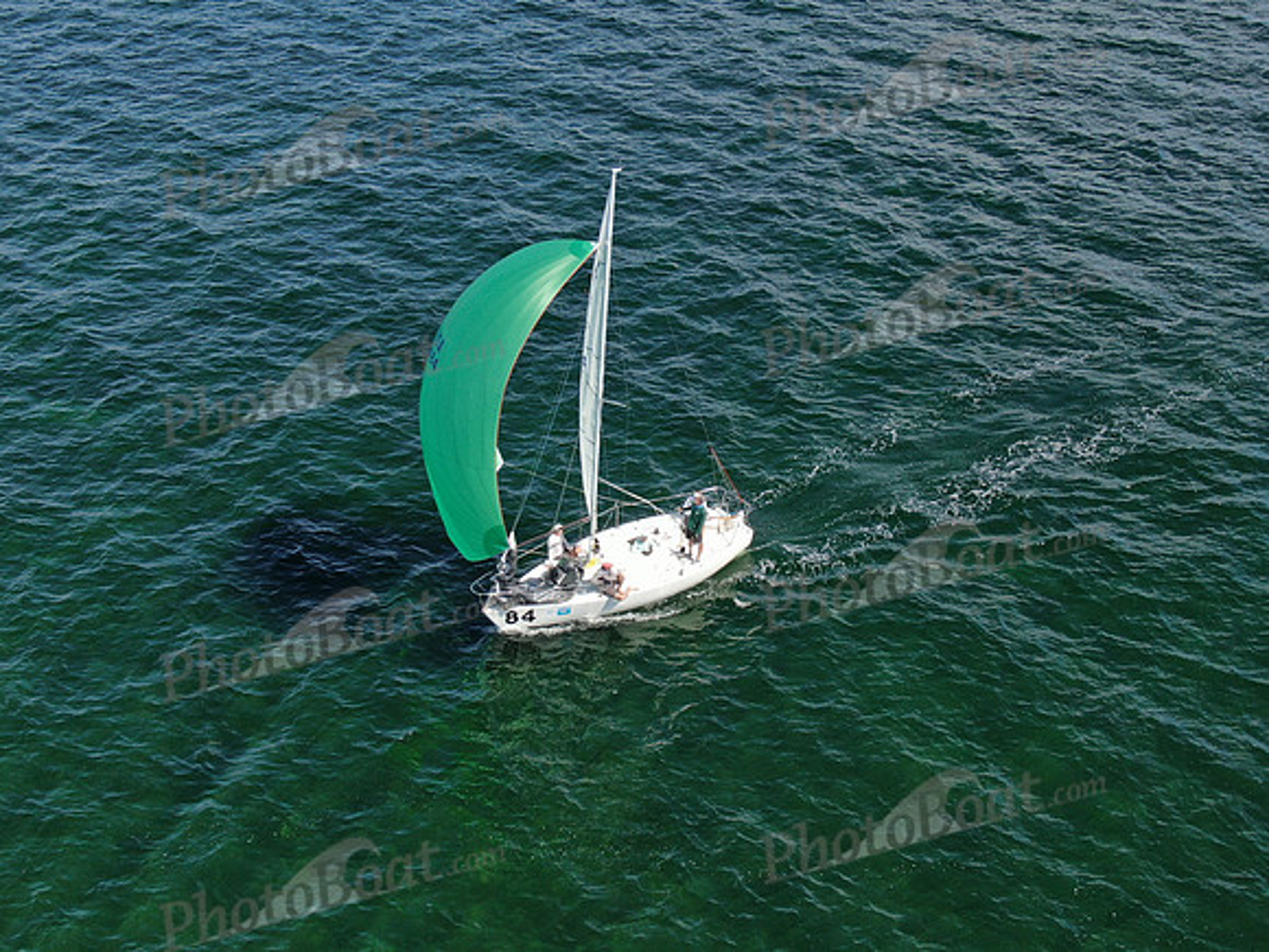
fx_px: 1760
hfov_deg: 39.7
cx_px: 634
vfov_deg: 30.3
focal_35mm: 48
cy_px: 476
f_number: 3.8
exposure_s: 1/500
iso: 100
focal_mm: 8.6
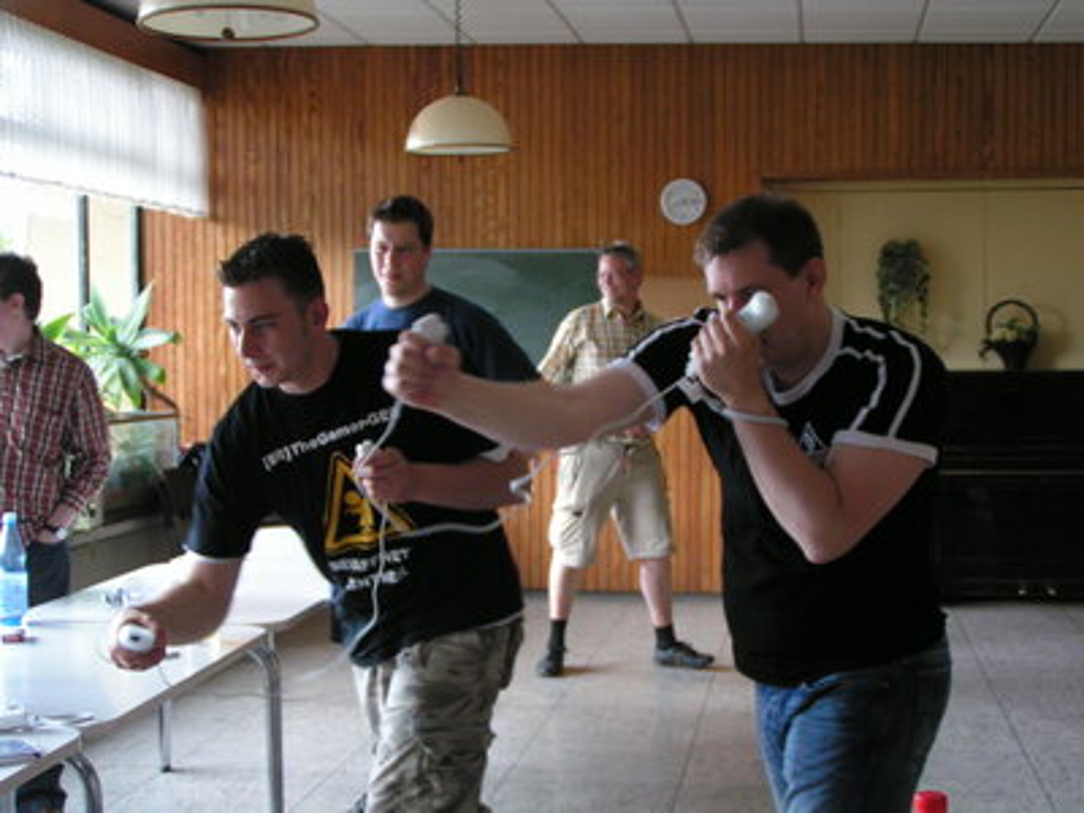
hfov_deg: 36.8
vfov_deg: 28.0
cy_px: 406
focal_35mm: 52
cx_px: 542
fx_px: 1628
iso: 160
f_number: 3.2
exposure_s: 1/60
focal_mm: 8
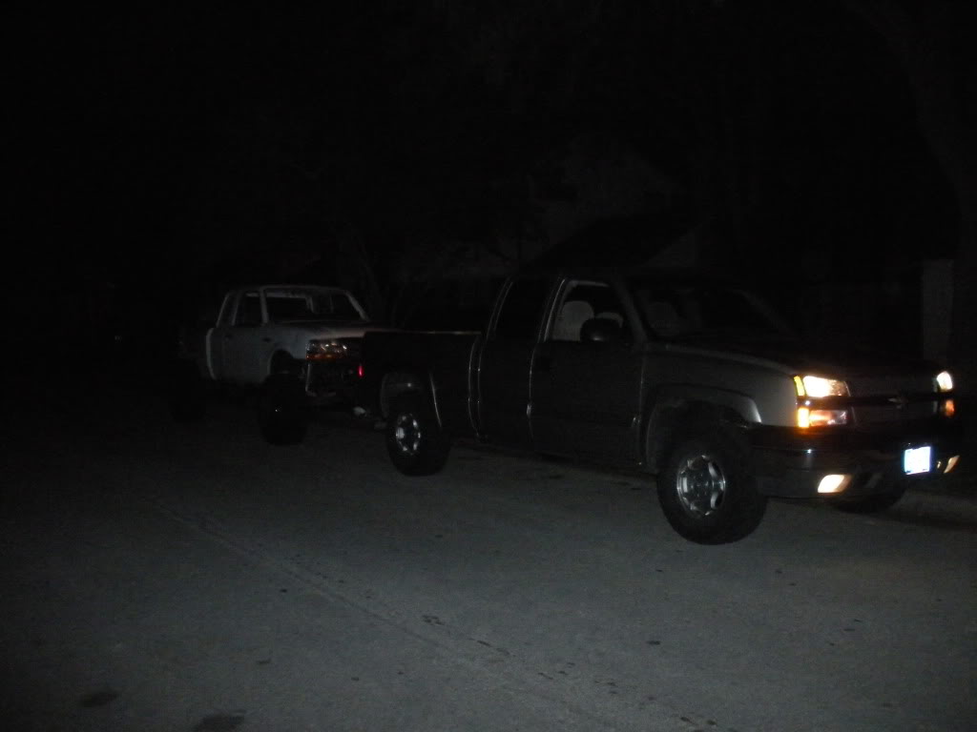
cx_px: 488
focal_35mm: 35
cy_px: 366
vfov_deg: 40.7
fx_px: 988
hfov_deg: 52.6
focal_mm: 6.3
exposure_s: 1/60
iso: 800
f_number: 3.5
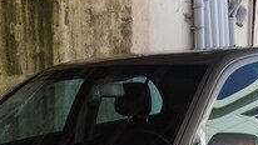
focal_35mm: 101
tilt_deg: -13.5
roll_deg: +0.6
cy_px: 253
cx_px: 86
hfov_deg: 21.1
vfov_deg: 11.2
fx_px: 691
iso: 32
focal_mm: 4.15
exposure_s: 1/618
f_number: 2.2
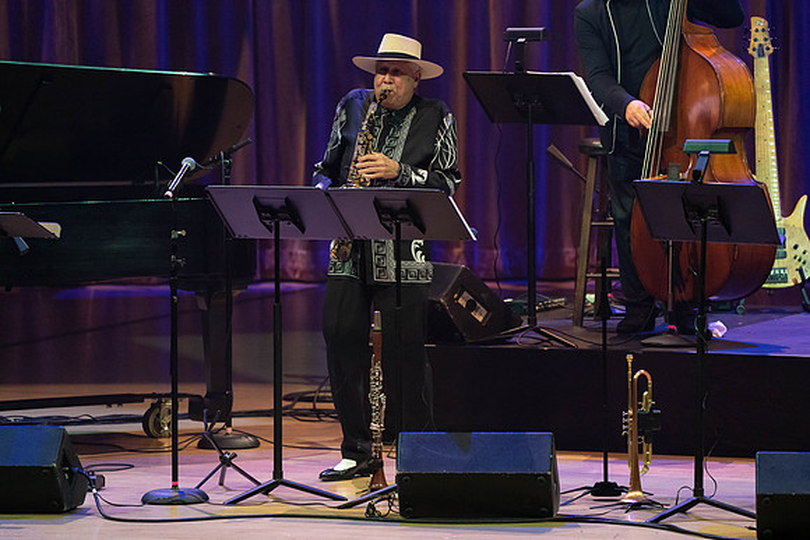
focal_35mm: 367
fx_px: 8259
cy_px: 270
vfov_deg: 3.7
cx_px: 405
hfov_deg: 5.6
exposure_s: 1/250
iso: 3200
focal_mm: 367
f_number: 5.6
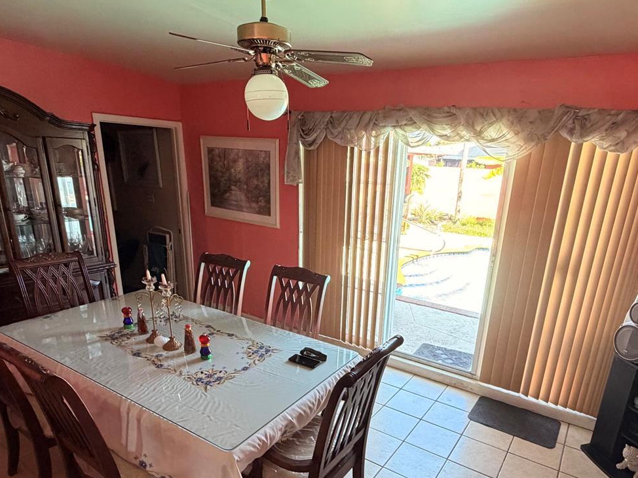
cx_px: 342
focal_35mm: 23
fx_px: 424
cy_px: 303
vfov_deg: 58.0
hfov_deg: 73.8
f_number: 2.2
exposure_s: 1/67
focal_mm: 2.22
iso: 320
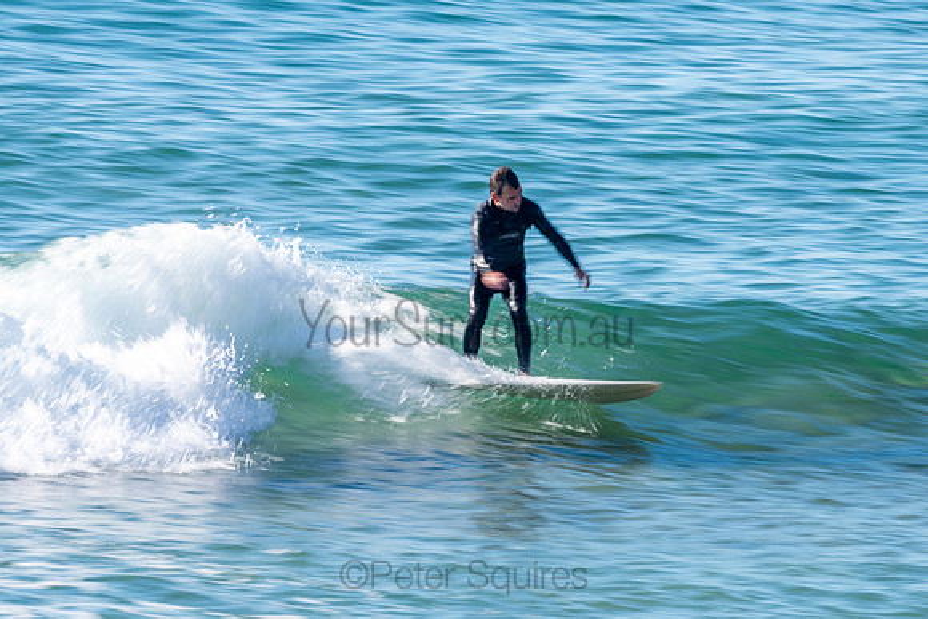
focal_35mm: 599
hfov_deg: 3.4
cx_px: 474
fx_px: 15432
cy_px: 303
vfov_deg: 2.3
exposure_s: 1/40
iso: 64
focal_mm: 500
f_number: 22
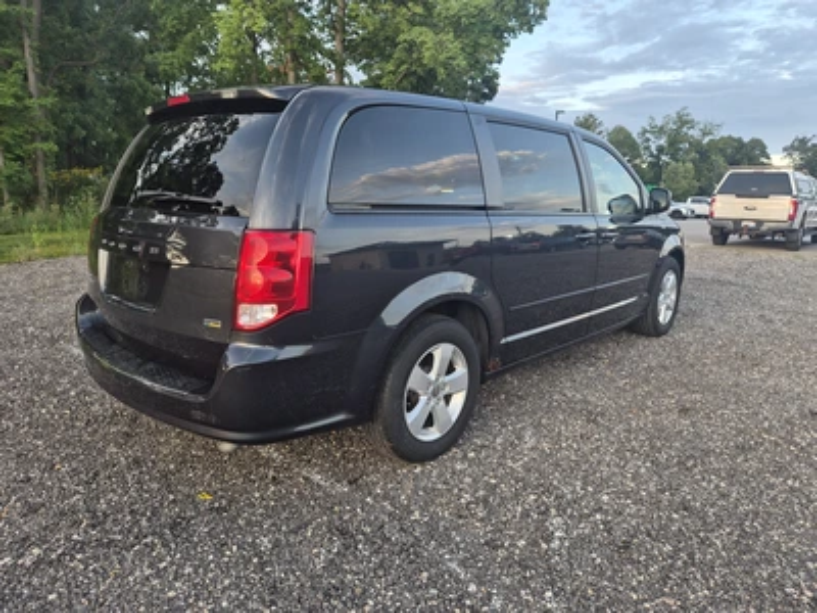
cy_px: 306
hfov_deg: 73.9
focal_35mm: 23
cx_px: 408
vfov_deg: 58.9
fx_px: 543
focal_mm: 5.4
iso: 80
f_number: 1.8
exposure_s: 1/180
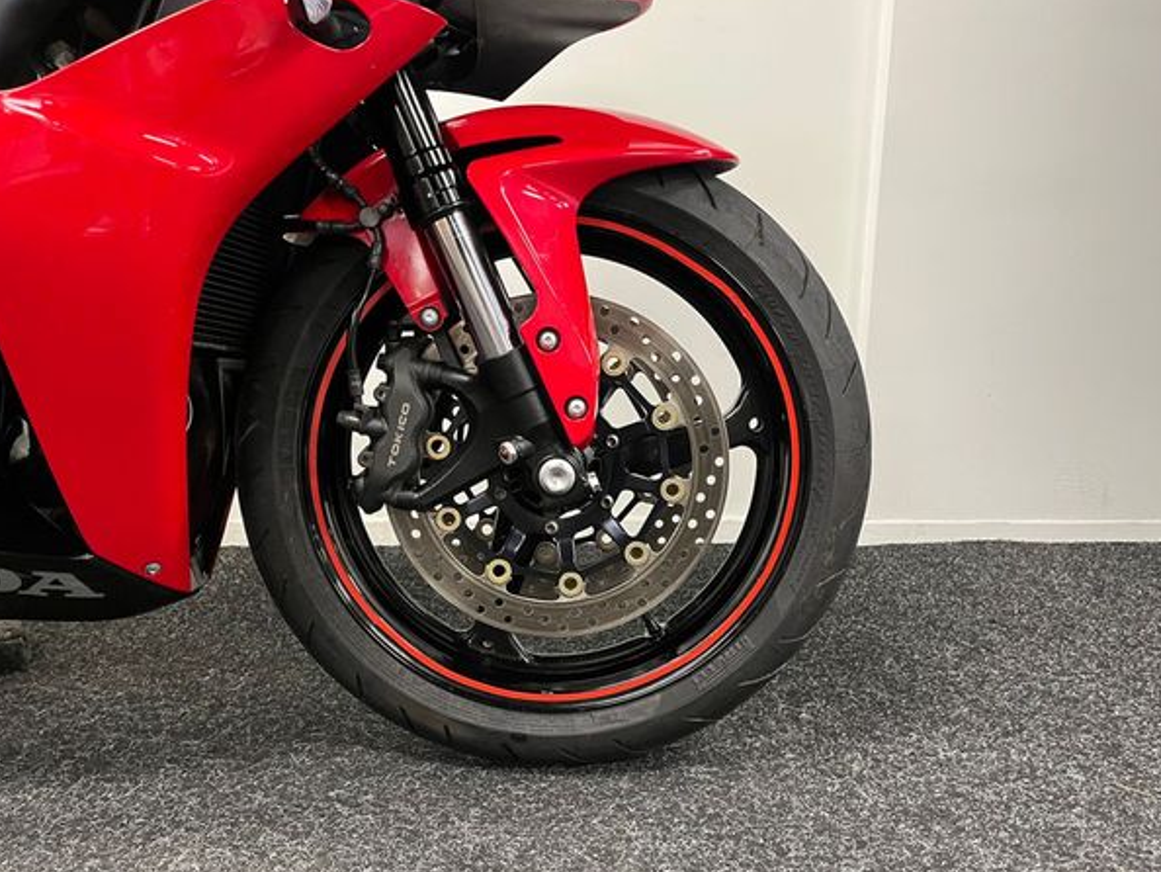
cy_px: 459
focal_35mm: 28
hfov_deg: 63.4
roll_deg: +0.0
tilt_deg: -10.5
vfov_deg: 49.8
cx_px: 553
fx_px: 939
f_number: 1.6
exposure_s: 1/50
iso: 400
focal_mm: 5.1
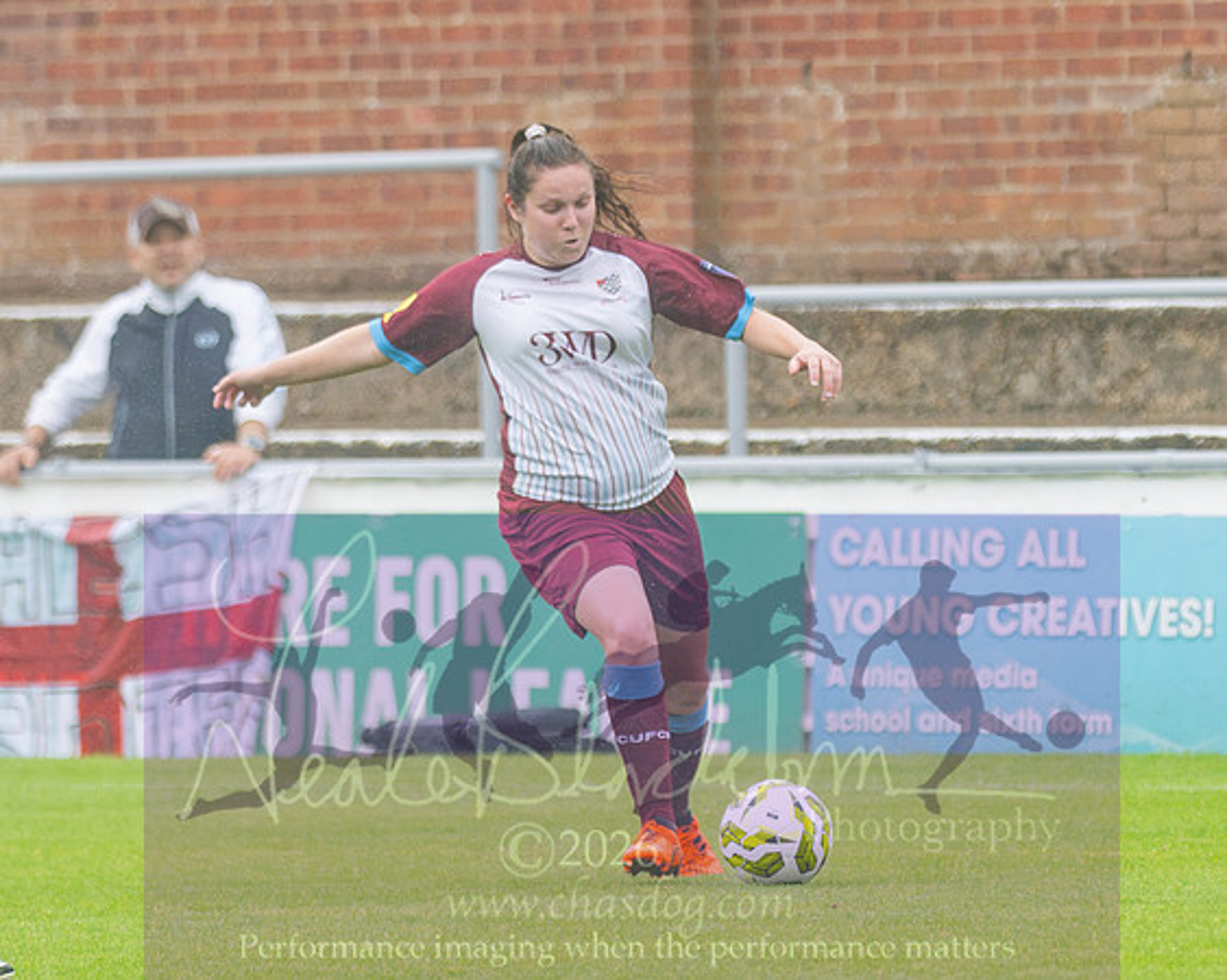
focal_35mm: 746
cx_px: 594
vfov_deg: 2.1
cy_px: 302
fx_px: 27097
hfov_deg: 2.6
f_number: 2.8
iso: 400
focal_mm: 195
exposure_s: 1/1600
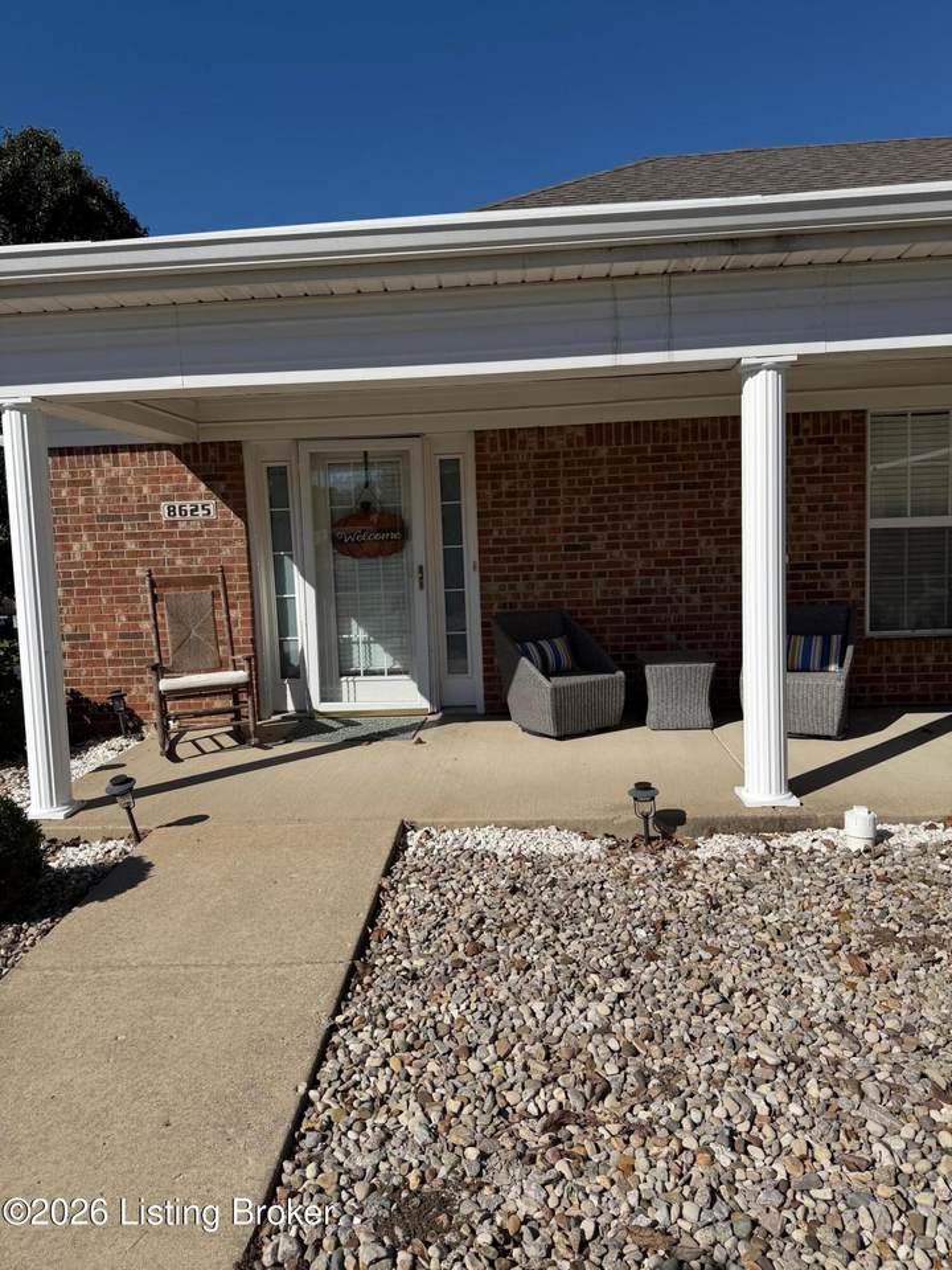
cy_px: 635
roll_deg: +1.9
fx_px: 880
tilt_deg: -4.9
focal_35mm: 24
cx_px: 476
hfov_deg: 56.8
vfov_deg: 71.6
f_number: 1.78
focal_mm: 6.76
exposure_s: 1/8130
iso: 80
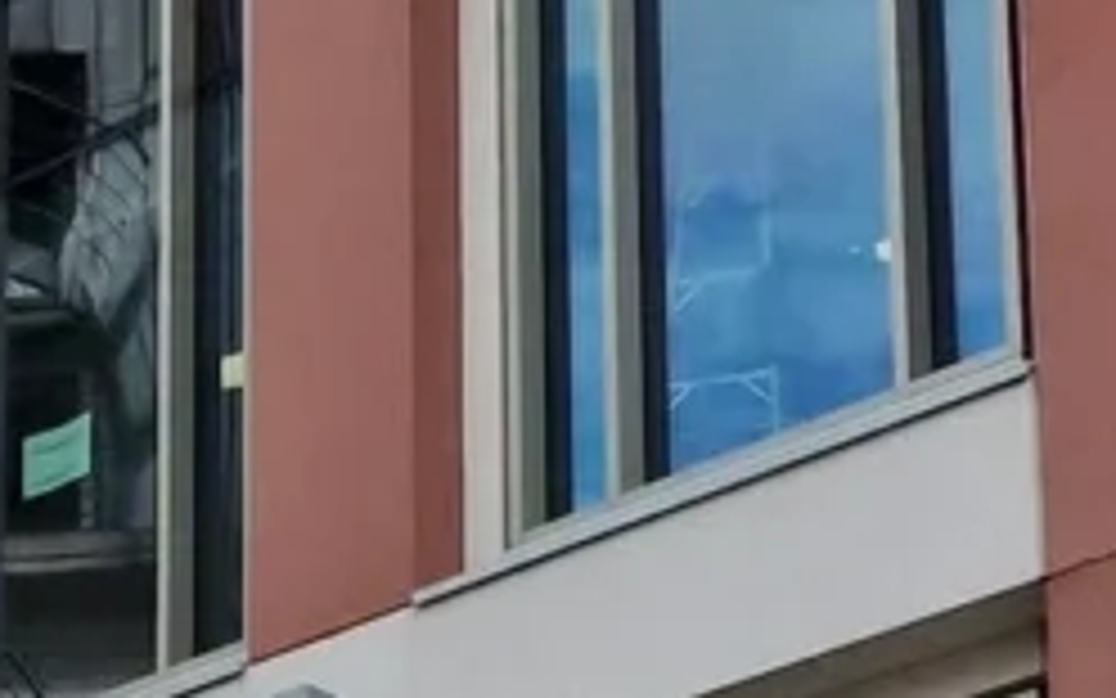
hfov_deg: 13.3
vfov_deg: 8.1
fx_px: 4775
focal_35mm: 157
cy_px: 1234
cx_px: 189
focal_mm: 6.4
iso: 50
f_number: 1.8
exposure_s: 1/936
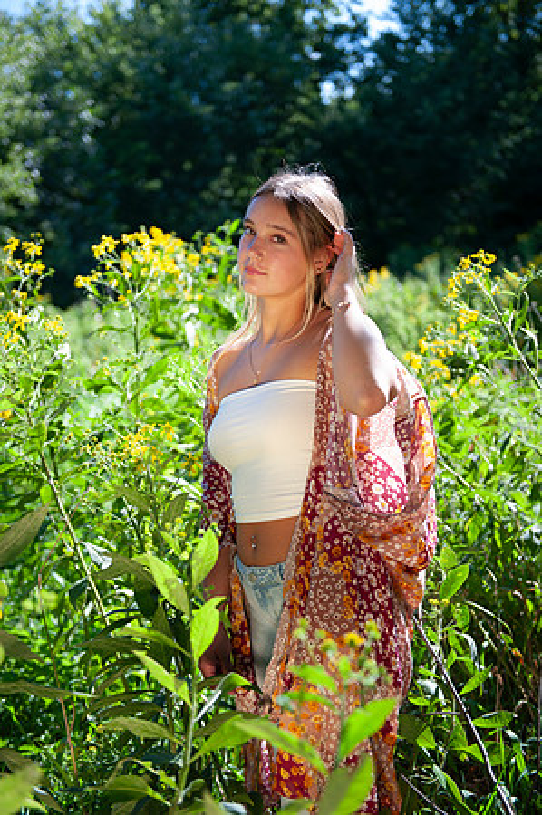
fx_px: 1132
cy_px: 408
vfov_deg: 39.6
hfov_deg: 26.9
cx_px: 271
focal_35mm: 50
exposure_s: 1/640
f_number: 2.8
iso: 100
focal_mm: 50
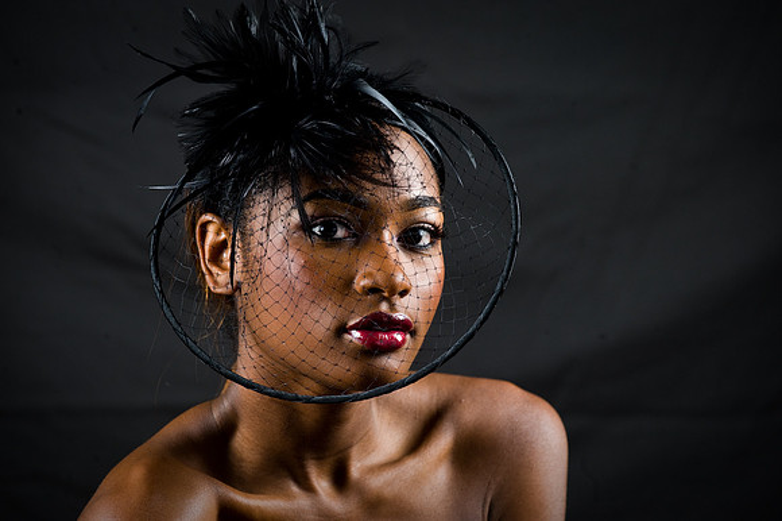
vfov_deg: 7.8
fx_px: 3799
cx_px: 391
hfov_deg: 11.8
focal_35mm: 175
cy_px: 260
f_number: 5.6
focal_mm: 175
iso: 320
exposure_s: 1/125
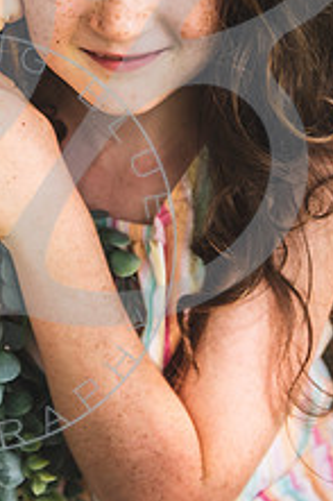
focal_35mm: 114
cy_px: 70
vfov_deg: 17.7
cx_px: 68
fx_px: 1584
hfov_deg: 12.0
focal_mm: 56
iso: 100
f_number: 2.8
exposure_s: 1/200
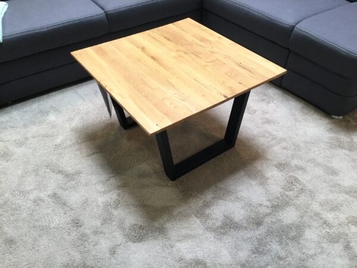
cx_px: 178
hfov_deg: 58.4
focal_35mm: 31
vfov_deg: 45.4
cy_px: 134
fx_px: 320
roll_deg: -0.1
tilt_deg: -42.5
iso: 100
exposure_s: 1/33
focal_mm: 3.3
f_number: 2.4
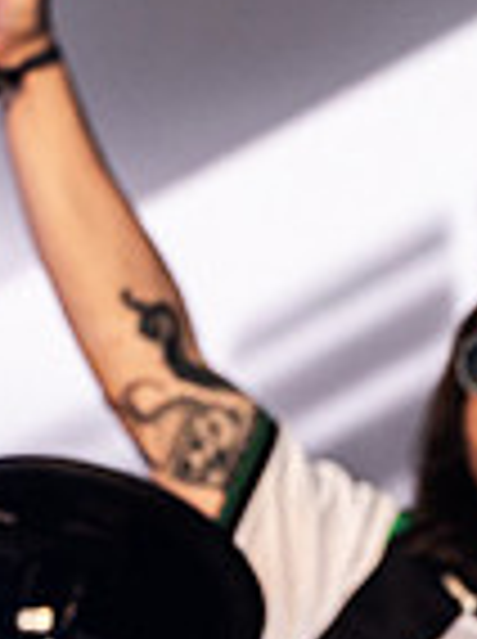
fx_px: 15996
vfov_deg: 2.3
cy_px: -257
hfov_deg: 1.7
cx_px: -425
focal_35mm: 868
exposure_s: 1/500
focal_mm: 155
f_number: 4.5
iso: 400
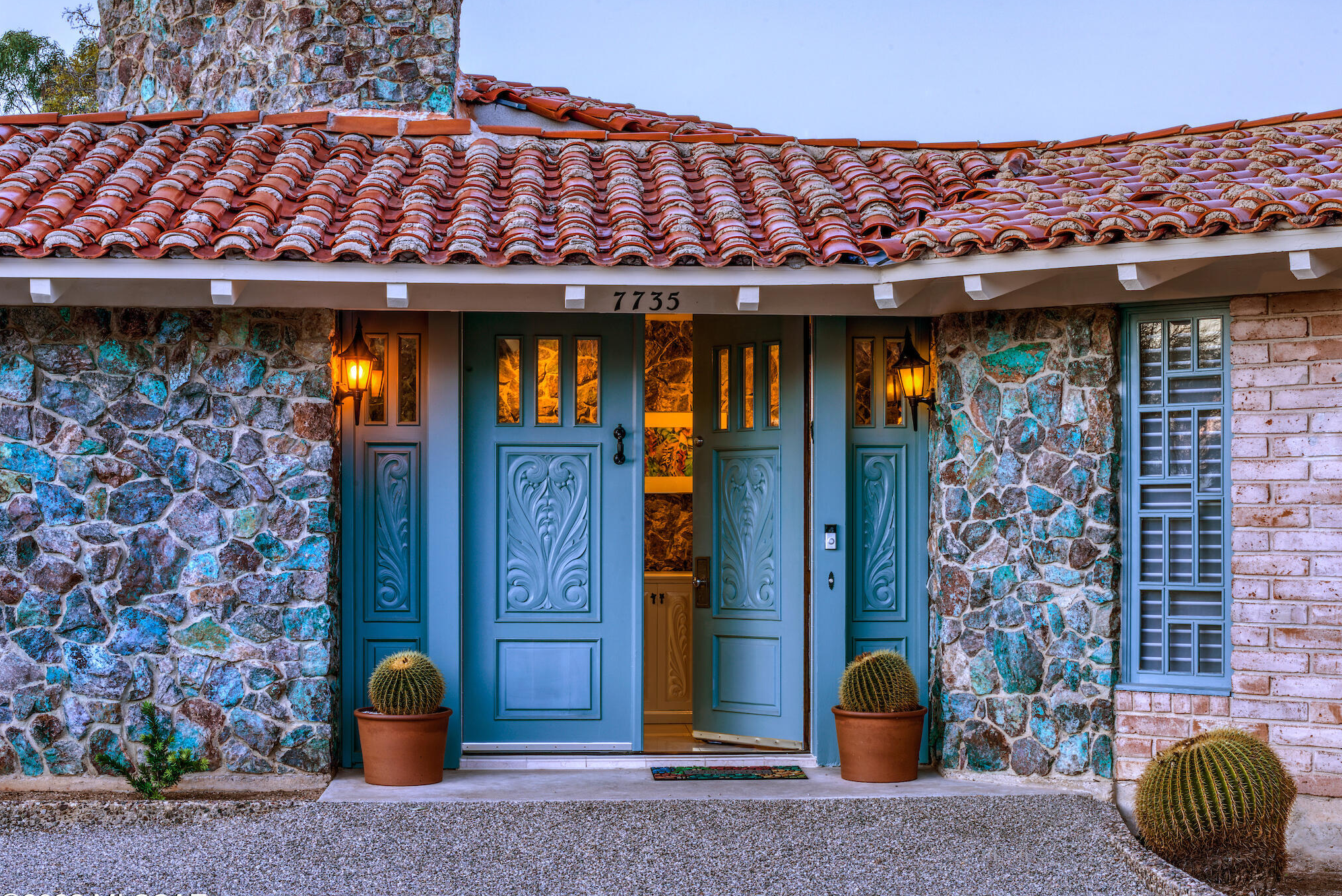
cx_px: 788
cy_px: 424
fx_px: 2200
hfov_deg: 33.8
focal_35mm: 59
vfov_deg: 23.0
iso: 100
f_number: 16
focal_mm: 50
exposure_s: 2.5
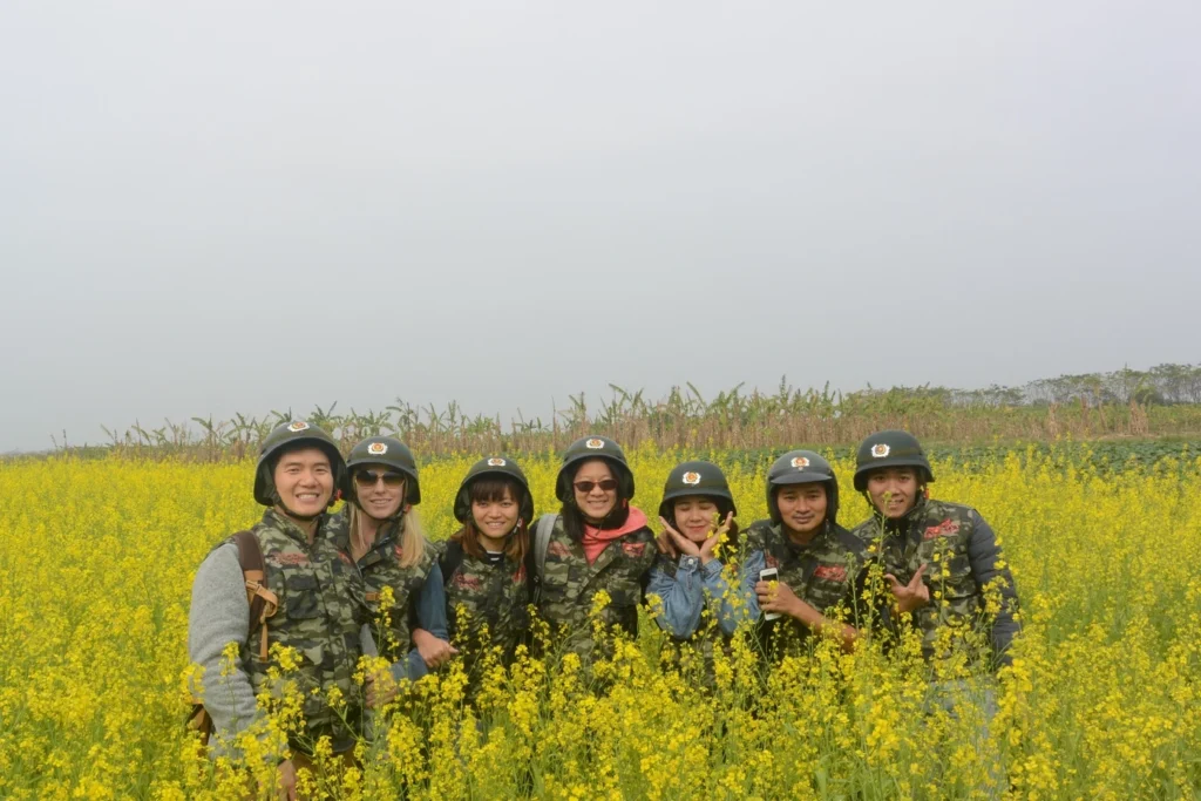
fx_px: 1001
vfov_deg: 43.6
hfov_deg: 61.9
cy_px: 400
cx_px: 600
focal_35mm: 30
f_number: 11
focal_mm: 11.4
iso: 160
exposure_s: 1/100
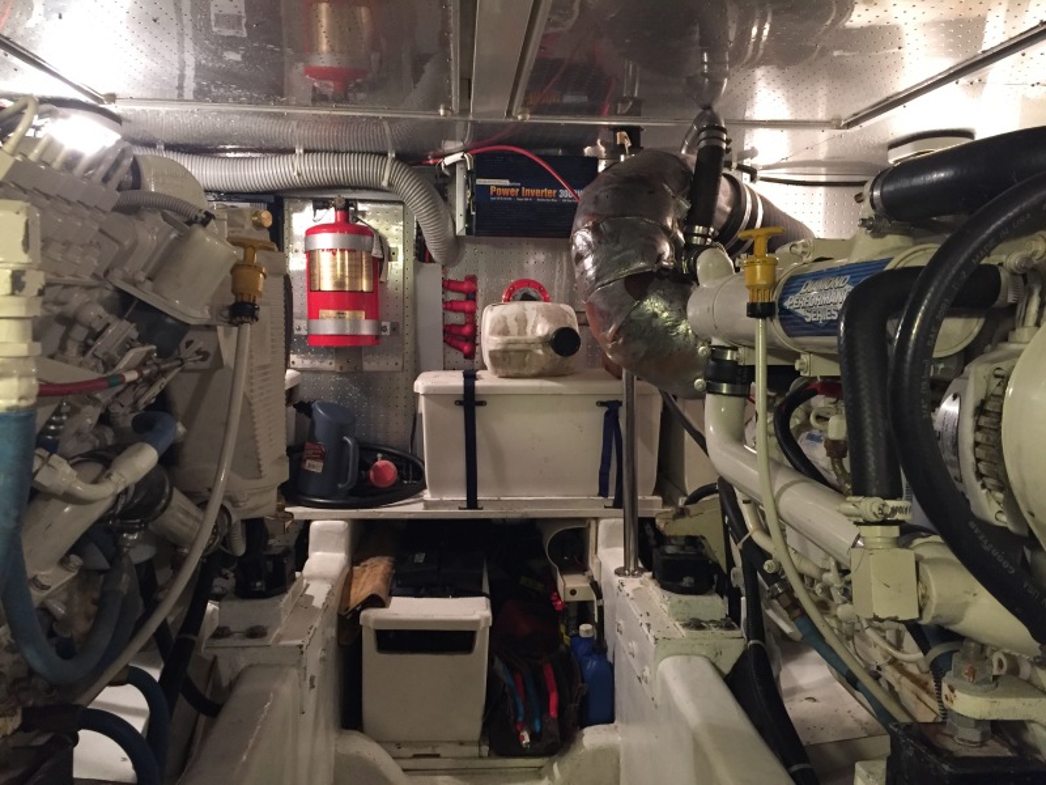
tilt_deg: -5.5
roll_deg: -0.5
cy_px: 392
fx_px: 876
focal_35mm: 29
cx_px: 523
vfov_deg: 48.2
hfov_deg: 61.7
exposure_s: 1/15
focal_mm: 4.15
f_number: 2.2
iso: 250
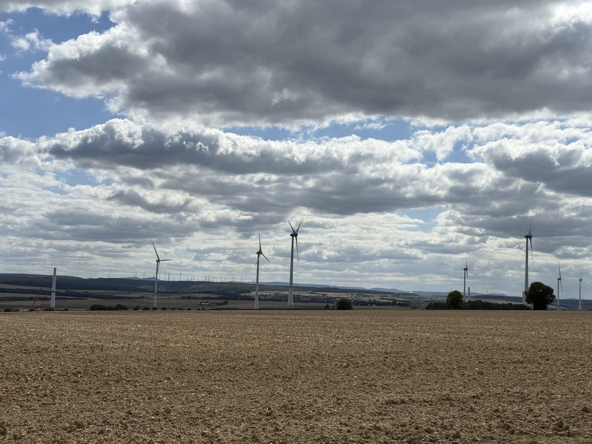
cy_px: 222
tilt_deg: +3.7
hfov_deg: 39.7
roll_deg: -2.5
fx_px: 821
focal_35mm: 48
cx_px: 296
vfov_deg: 30.3
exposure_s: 1/11364
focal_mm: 6.76
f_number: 1.78
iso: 50
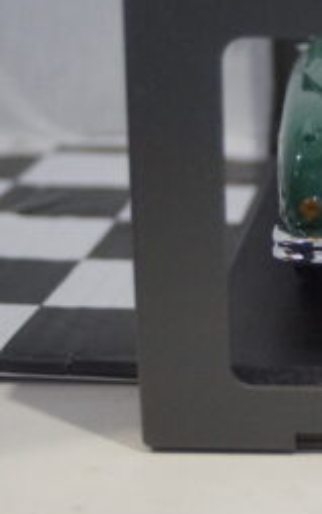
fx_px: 1417
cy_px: 269
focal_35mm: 101
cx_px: 397
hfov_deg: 12.6
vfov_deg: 20.6
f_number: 3.5
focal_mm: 28
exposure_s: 1/160
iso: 3200
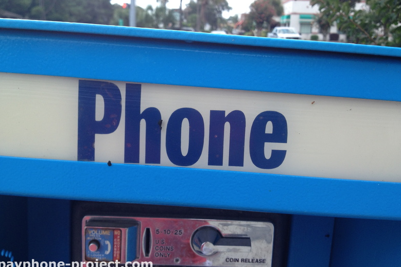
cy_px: 118
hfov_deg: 51.9
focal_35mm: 37
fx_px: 412
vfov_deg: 35.9
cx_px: 202
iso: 50
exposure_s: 1/435
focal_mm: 4.28
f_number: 2.4
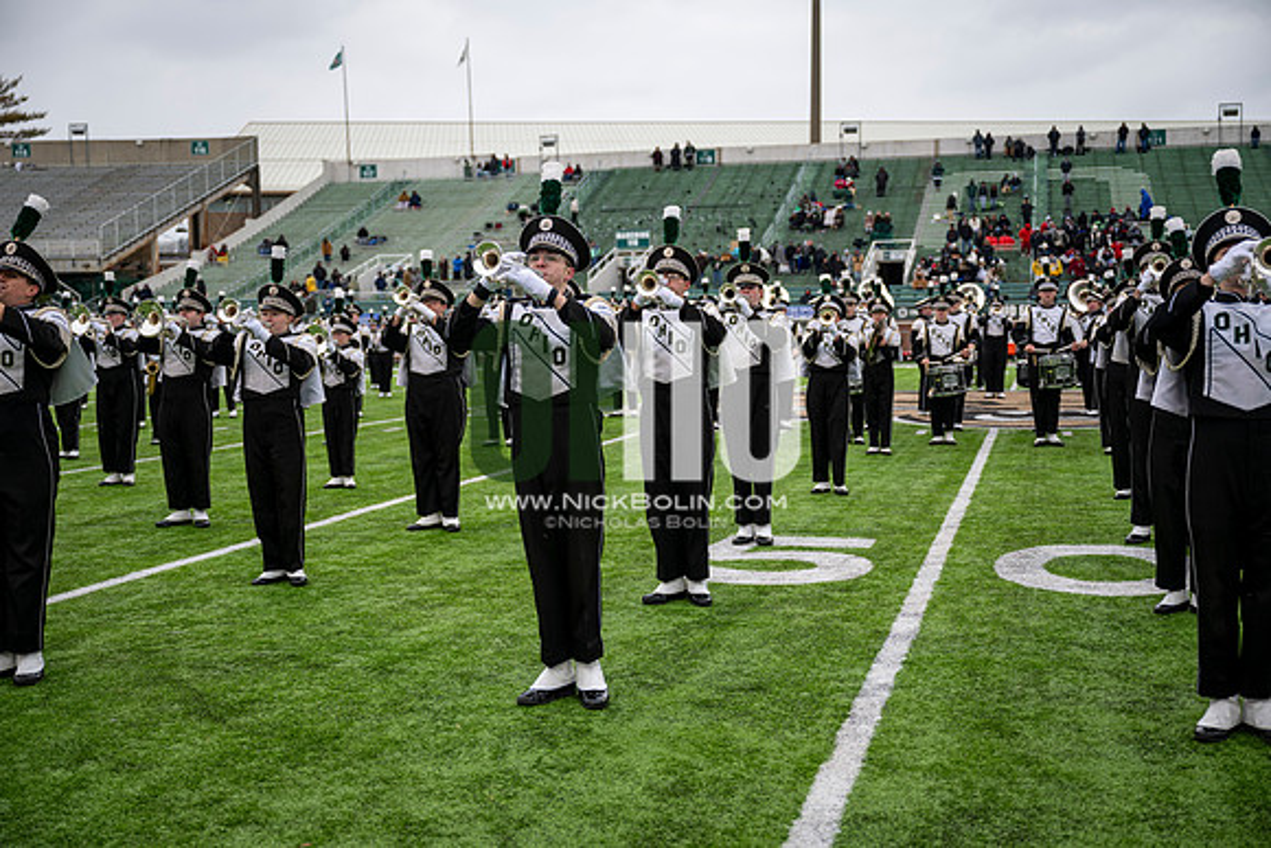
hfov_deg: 46.4
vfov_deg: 31.9
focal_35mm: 42
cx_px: 636
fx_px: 1483
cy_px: 424
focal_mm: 42
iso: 100
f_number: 2.8
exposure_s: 1/500
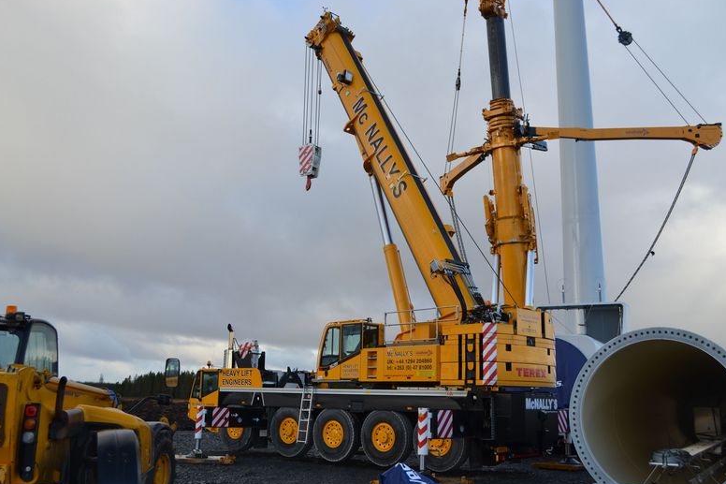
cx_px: 356
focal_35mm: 34
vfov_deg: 38.9
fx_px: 685
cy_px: 243
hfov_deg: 55.8
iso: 100
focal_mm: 22
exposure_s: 1/125
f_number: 5.6
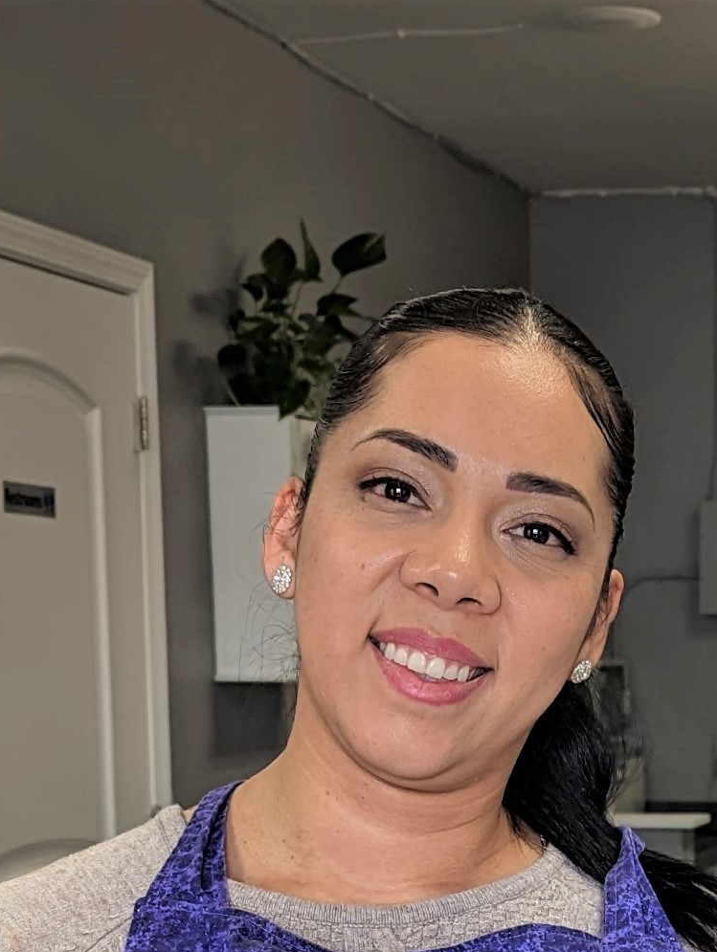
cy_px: 985
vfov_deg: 34.2
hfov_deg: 28.4
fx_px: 1378
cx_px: 597
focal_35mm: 50
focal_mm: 6.81
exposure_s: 1/145
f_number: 1.85
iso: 47
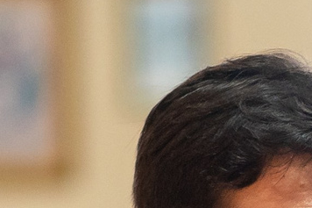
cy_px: 604
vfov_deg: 2.2
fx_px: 5293
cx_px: 455
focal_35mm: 611
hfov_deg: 3.4
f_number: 1.8
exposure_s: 1/320
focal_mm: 85
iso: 2000
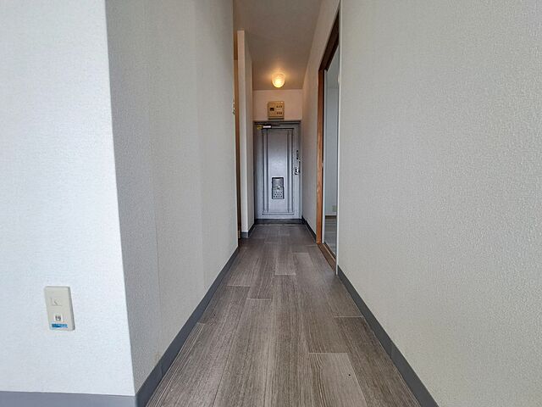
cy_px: 204
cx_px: 271
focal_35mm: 13
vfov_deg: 89.9
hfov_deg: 106.2
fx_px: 204
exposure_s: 1/50
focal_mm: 1.74
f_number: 2.2
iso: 50
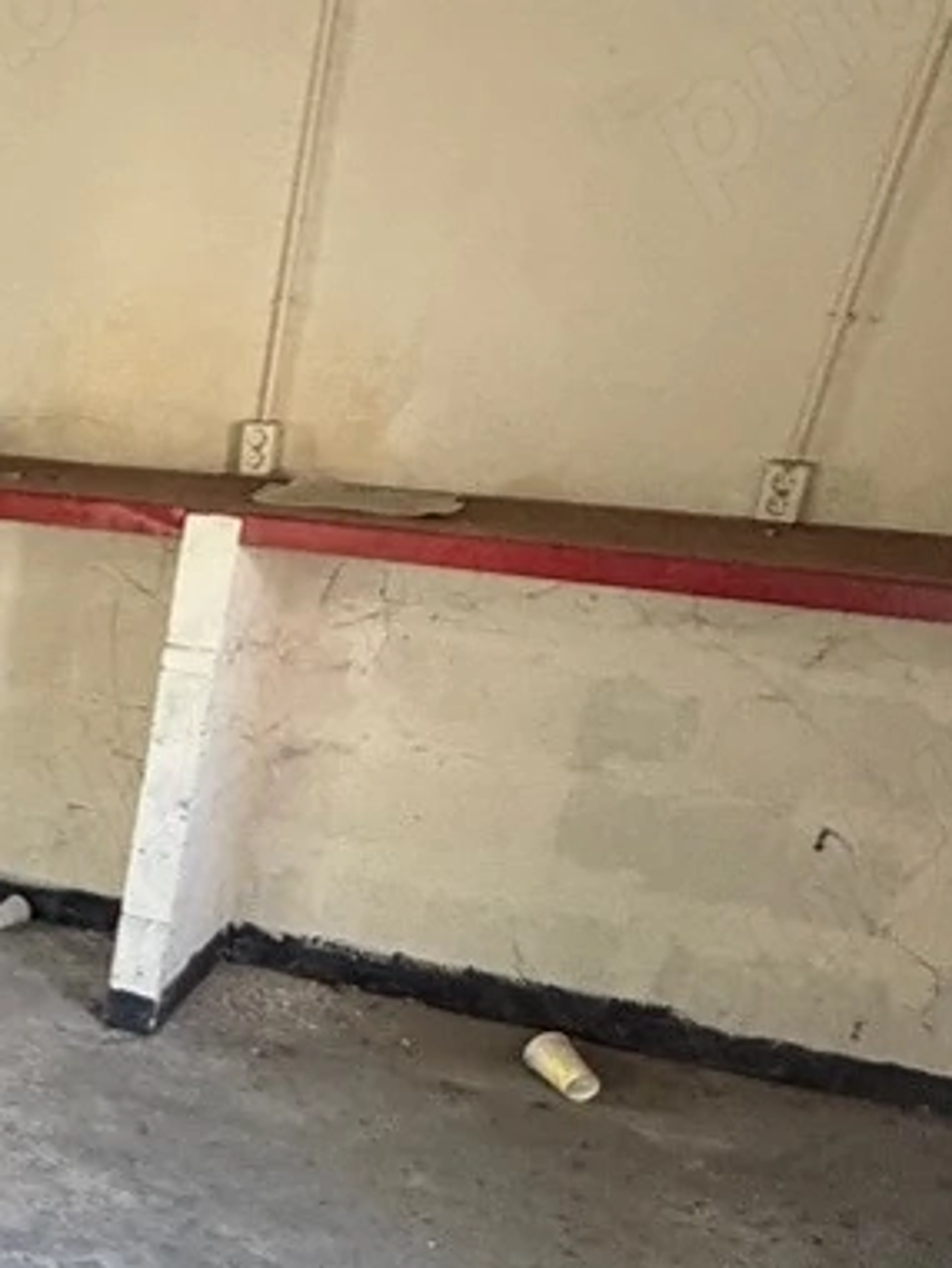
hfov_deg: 23.5
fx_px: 1796
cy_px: 915
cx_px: -493
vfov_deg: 38.1
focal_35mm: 49
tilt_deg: -20.3
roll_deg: -1.5
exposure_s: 1/60
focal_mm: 2.22
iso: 640
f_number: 2.2
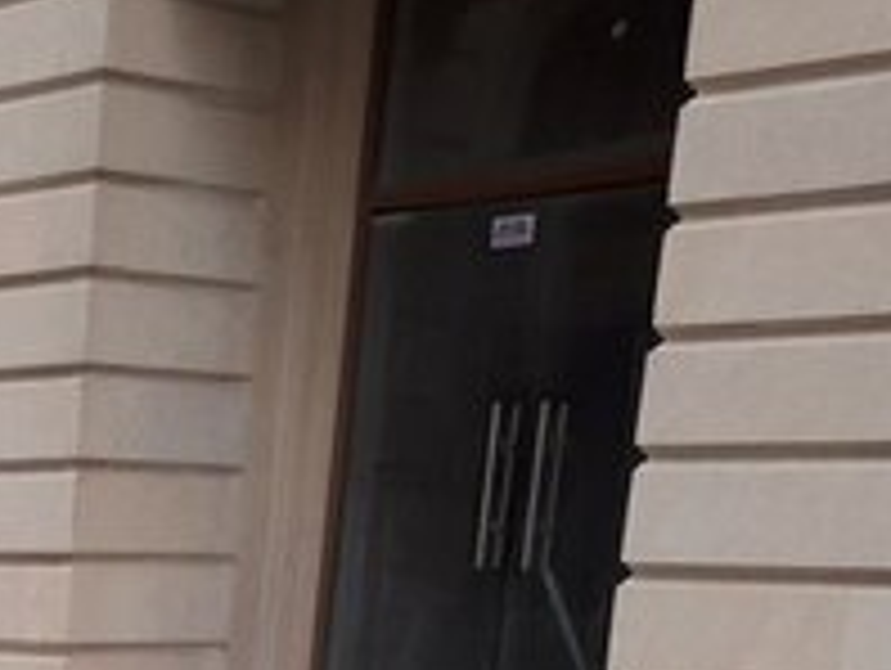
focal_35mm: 90
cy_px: 1090
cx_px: -423
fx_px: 2319
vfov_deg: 14.9
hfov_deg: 19.2
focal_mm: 3.6
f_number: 1.9
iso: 40
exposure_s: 1/125
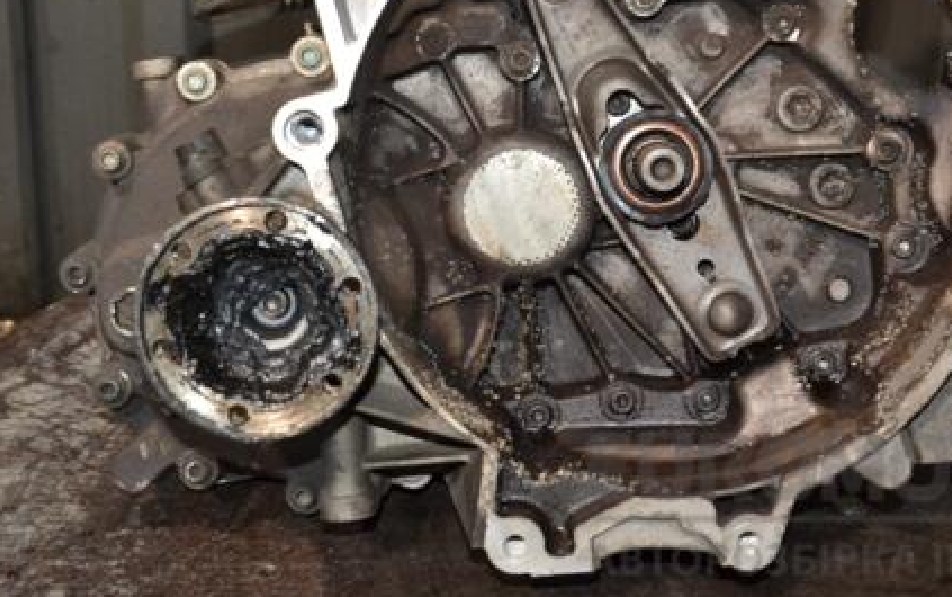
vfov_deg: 19.9
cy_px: 167
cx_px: 545
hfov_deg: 31.5
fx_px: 1688
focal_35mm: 65
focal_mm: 30
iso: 800
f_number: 5
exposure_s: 1/60
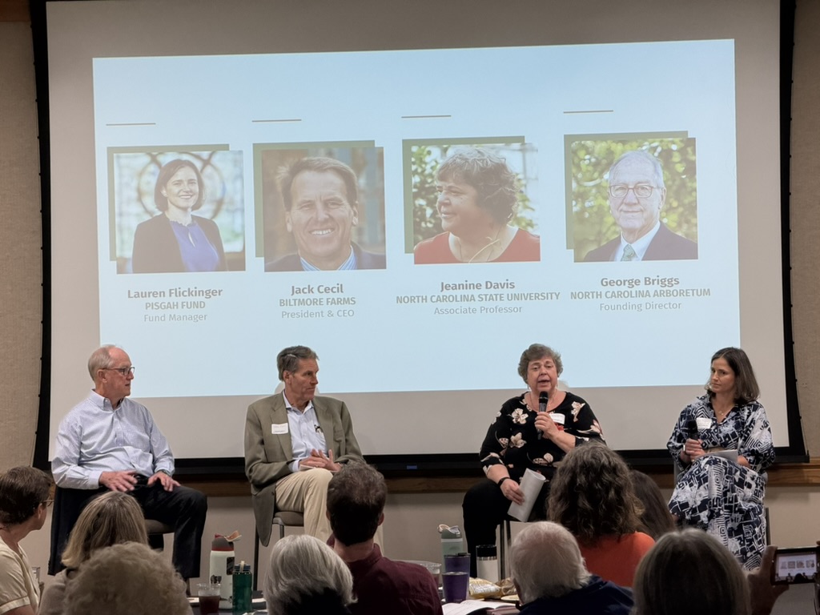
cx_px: 410
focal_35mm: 100
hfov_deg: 19.6
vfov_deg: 14.8
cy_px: 308
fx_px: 2369
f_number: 2.8
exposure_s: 1/60
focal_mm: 16.89
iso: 250
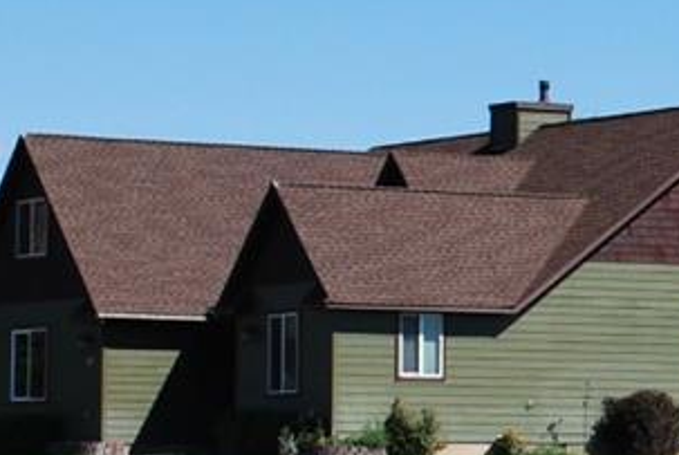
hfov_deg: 9.3
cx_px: 955
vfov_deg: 6.4
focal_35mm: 215
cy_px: 204
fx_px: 4070
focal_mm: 29
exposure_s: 1/250
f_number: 8
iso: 100
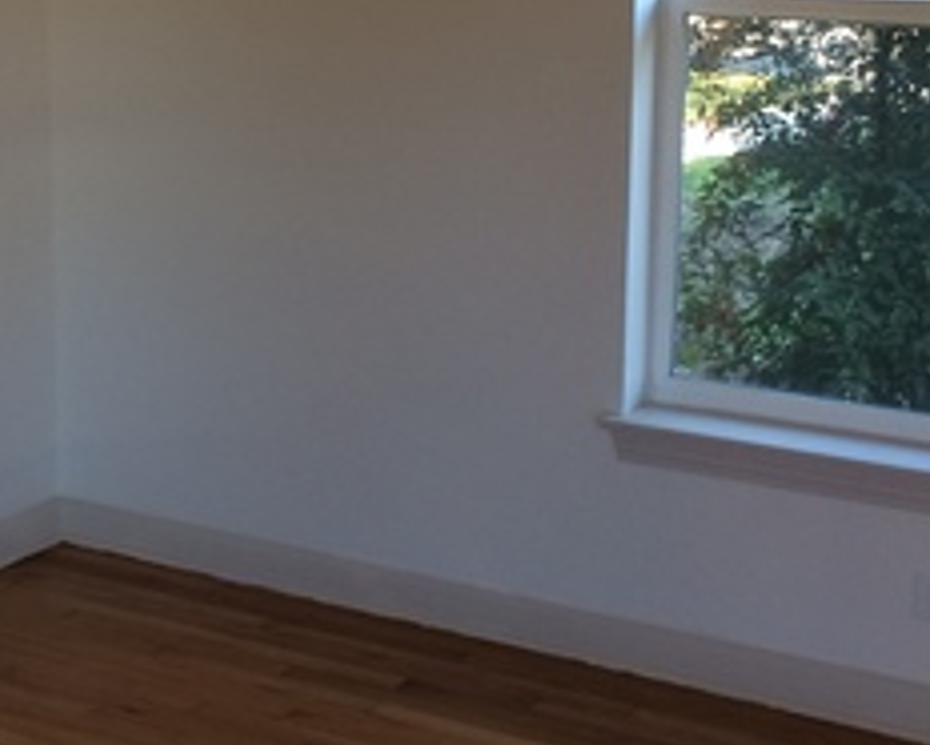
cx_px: 184
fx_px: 2149
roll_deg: +0.3
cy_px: 244
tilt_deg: -10.5
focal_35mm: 78
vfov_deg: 19.6
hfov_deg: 24.0
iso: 40
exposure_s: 1/30
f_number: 2.2
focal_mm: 4.15
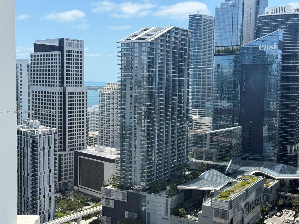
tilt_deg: -3.6
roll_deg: -0.9
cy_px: 112
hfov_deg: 39.7
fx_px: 415
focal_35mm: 48
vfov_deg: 30.3
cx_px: 150
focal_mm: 6.76
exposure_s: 1/2494
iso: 100
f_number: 1.78
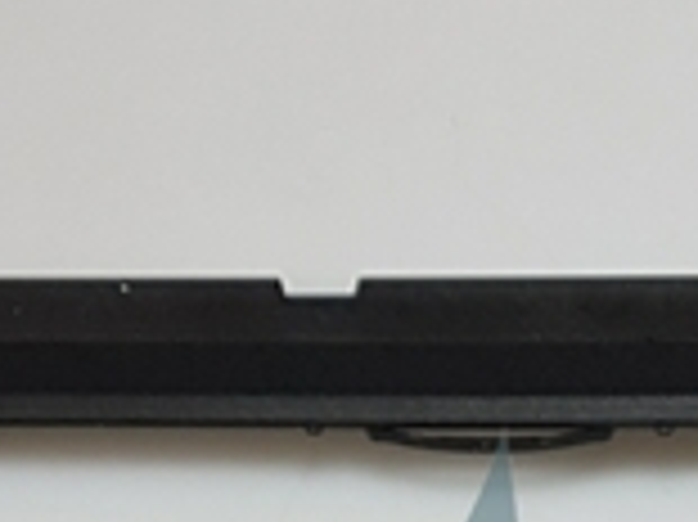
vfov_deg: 8.1
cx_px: 693
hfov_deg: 11.6
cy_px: 1233
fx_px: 3405
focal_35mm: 169
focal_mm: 4.2
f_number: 1.7
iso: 64
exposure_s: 1/100
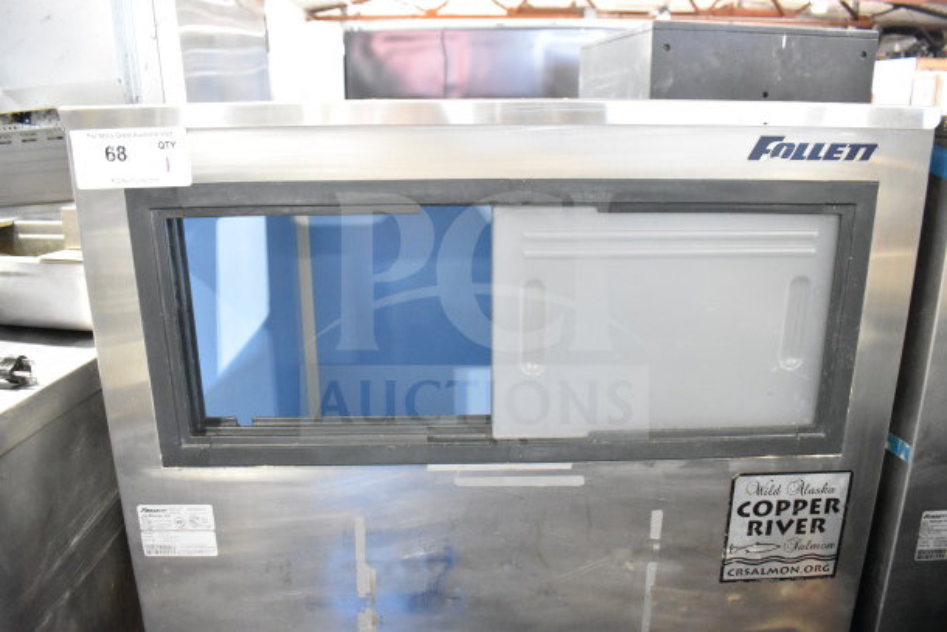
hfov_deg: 67.4
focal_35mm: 27
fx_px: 710
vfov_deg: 48.0
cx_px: 474
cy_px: 316
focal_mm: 18
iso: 6400
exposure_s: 1/80
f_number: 4.5
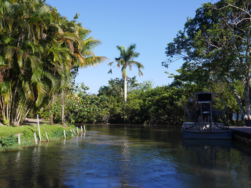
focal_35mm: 30
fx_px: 218
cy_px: 94
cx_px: 126
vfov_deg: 46.8
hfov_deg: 59.9
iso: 200
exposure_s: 1/320
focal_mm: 15
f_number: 7.1
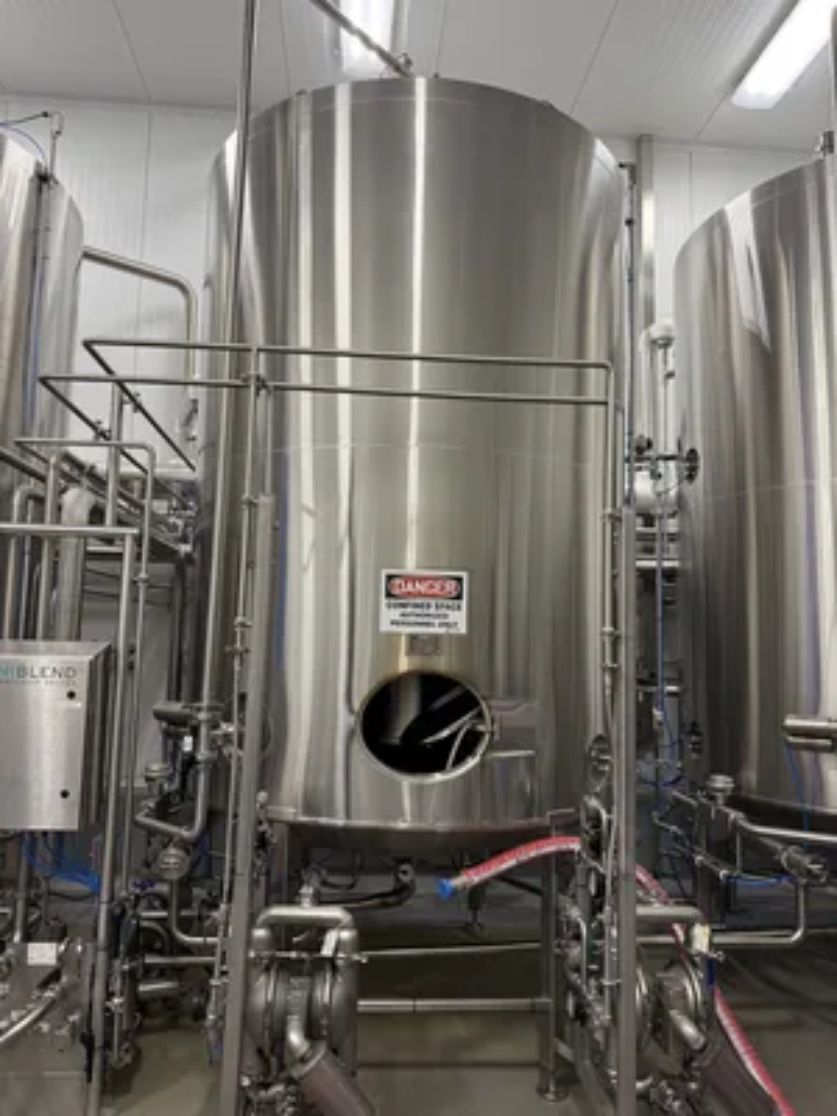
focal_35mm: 24
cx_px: 418
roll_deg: -0.2
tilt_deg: +7.4
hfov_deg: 56.8
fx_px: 774
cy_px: 558
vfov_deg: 71.6
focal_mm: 6.76
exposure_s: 1/120
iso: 160
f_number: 1.78
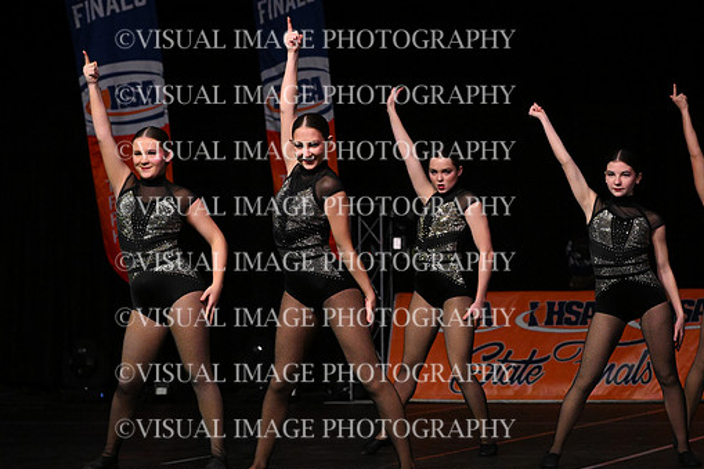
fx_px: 3030
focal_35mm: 155
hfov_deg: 13.3
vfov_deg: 8.8
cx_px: 315
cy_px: 234
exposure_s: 1/1000
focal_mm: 91
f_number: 4
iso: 6400
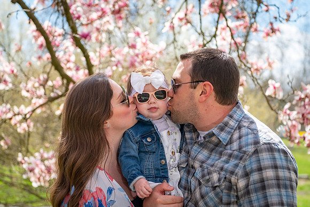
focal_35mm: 70
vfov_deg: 19.4
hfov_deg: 28.9
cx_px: 155
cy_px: 104
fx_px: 602
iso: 400
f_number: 4.5
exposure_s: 1/1250
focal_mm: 70
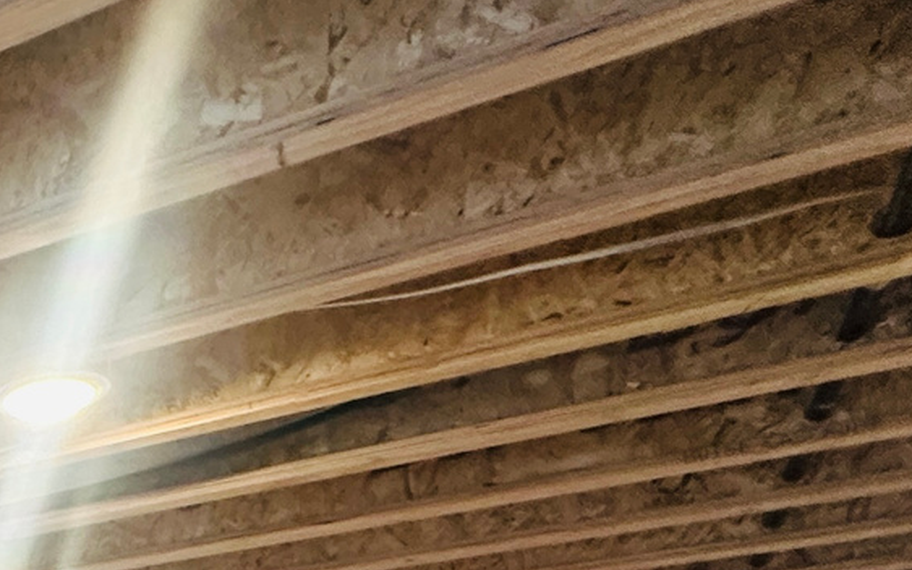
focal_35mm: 54
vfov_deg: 19.2
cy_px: 978
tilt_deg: +0.1
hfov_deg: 27.9
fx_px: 1342
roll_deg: +0.8
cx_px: -392
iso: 400
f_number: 2.2
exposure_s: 1/60
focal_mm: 2.22
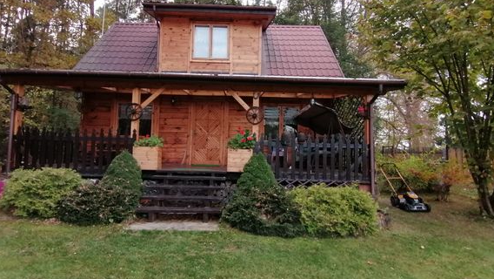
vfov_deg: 49.5
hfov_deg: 78.7
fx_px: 301
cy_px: 131
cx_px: 244
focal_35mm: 23
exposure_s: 1/50
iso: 50
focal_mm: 2.7
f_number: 2.4
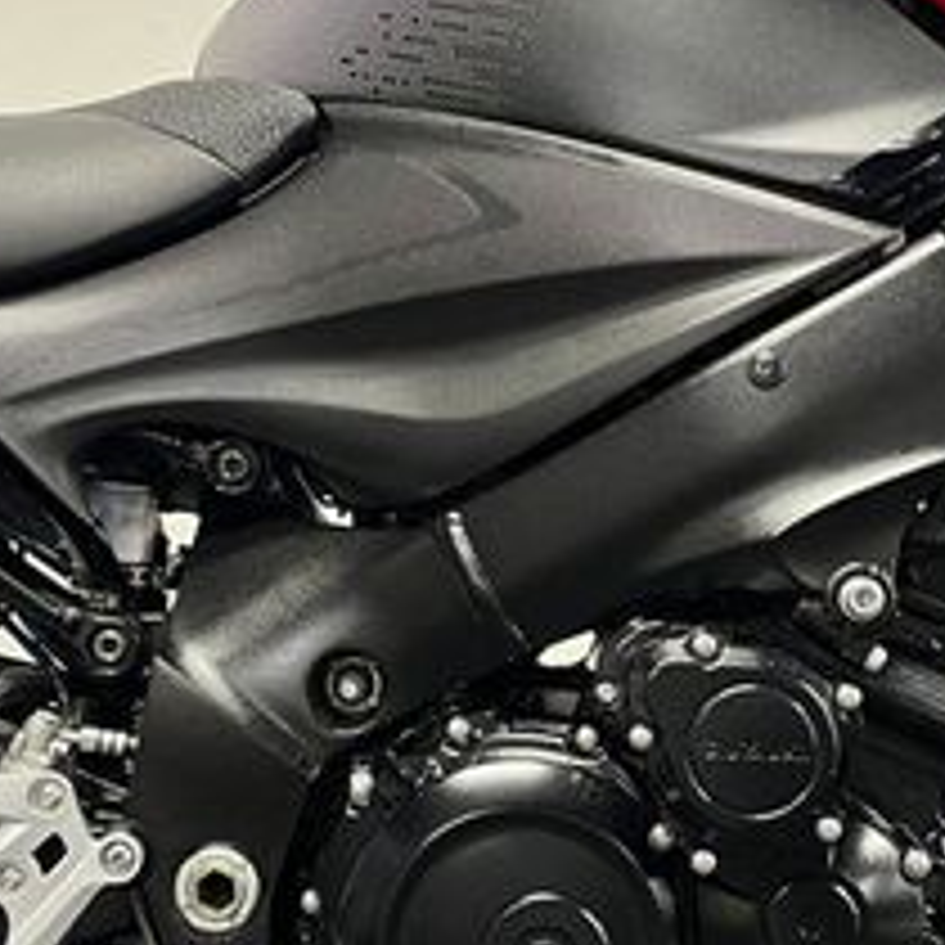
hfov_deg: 24.6
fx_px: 2162
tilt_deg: -4.1
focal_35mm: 70
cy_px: 518
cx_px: 432
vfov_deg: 24.6
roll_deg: +0.6
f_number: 1.6
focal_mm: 5.1
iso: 320
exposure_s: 1/50
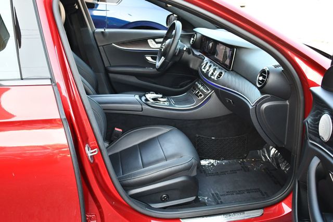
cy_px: 111
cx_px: 166
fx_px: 333
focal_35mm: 36
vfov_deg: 36.9
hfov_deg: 53.1
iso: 800
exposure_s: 1/250
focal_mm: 18
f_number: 3.5
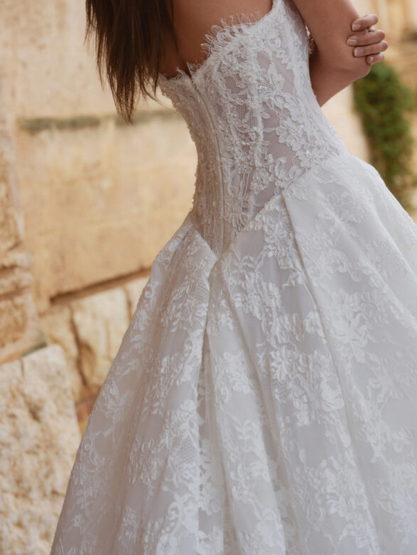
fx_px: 1075
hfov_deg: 21.9
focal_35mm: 67
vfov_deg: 28.9
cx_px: 273
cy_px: 237
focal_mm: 64
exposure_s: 1/125
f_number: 4
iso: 800
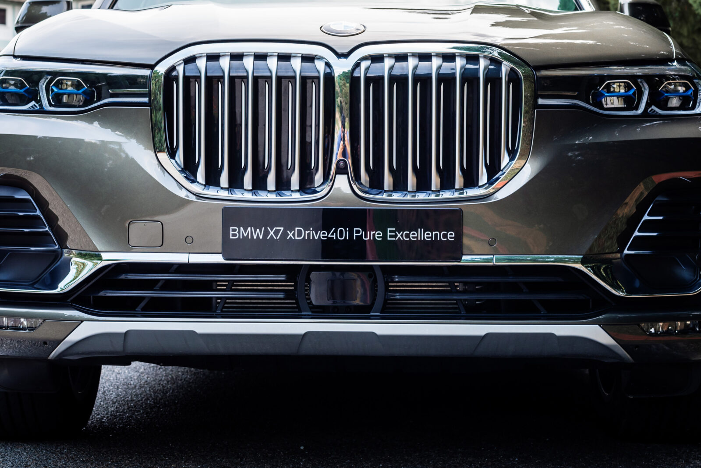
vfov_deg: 17.0
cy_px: 126
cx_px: 343
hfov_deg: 25.4
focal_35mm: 80
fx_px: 1558
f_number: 5.6
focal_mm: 50
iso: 100
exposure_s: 1/125
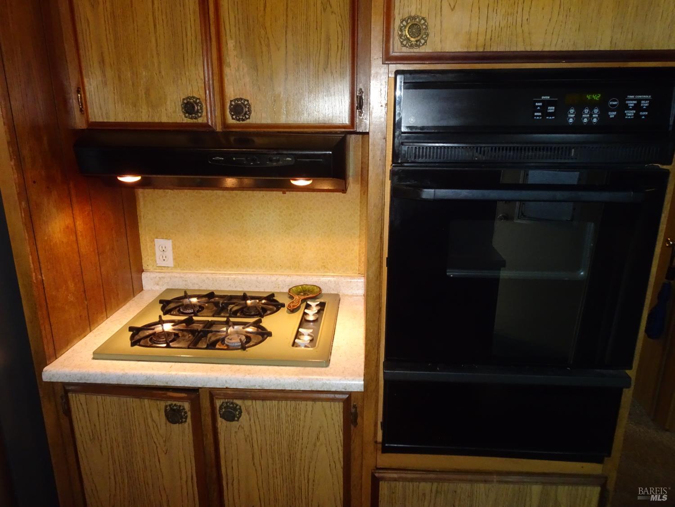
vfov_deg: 56.8
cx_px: 338
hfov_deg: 71.6
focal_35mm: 24
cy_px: 254
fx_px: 468
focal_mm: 4.1
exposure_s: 1/30
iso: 500
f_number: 3.5
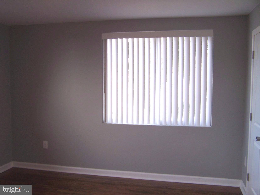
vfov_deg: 37.7
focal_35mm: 38
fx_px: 285
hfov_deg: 49.0
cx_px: 130
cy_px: 98
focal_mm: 6.3
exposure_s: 1/60
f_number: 2.8
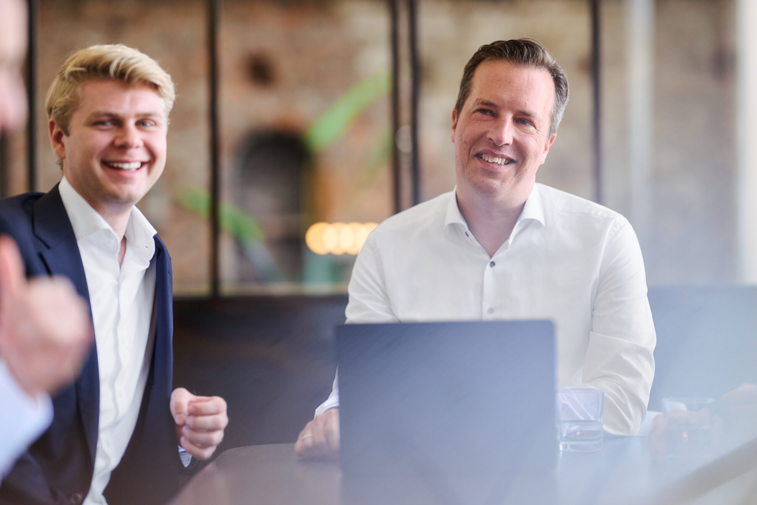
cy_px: 252
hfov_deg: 23.9
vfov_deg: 16.1
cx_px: 378
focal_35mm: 85
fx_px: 1787
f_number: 1.4
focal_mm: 85
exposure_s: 1/800
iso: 800
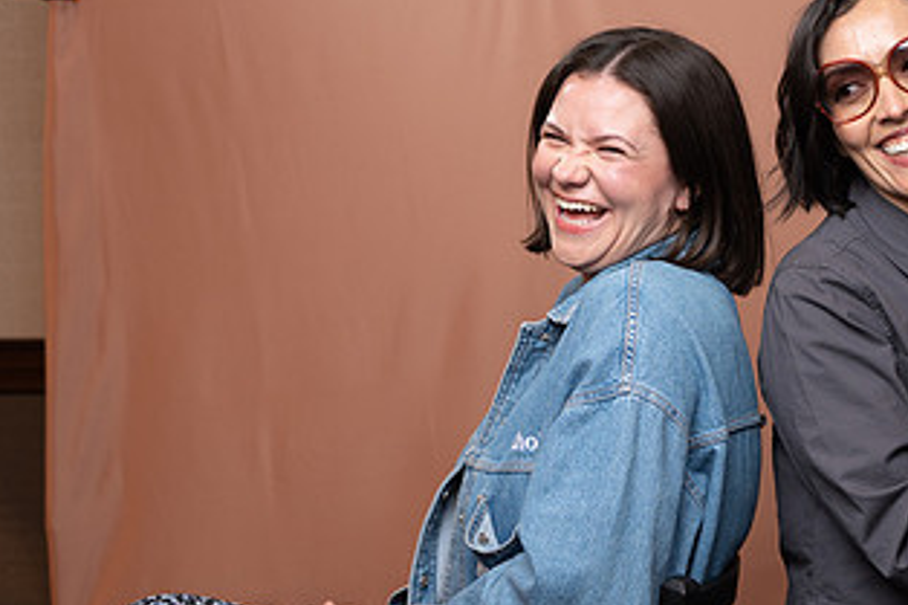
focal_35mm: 85
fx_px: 2143
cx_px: 668
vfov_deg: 16.0
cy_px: 407
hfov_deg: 23.7
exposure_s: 1/160
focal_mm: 46
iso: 320
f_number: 4
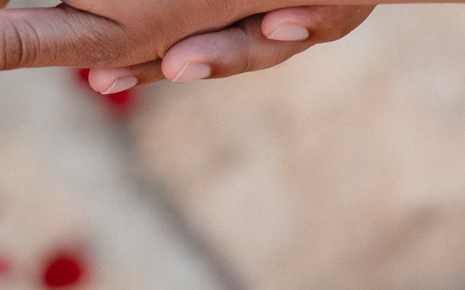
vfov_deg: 7.1
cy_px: -156
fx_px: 2319
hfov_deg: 11.4
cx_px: 16
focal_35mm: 183
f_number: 2.2
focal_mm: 50
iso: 5000
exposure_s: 1/400
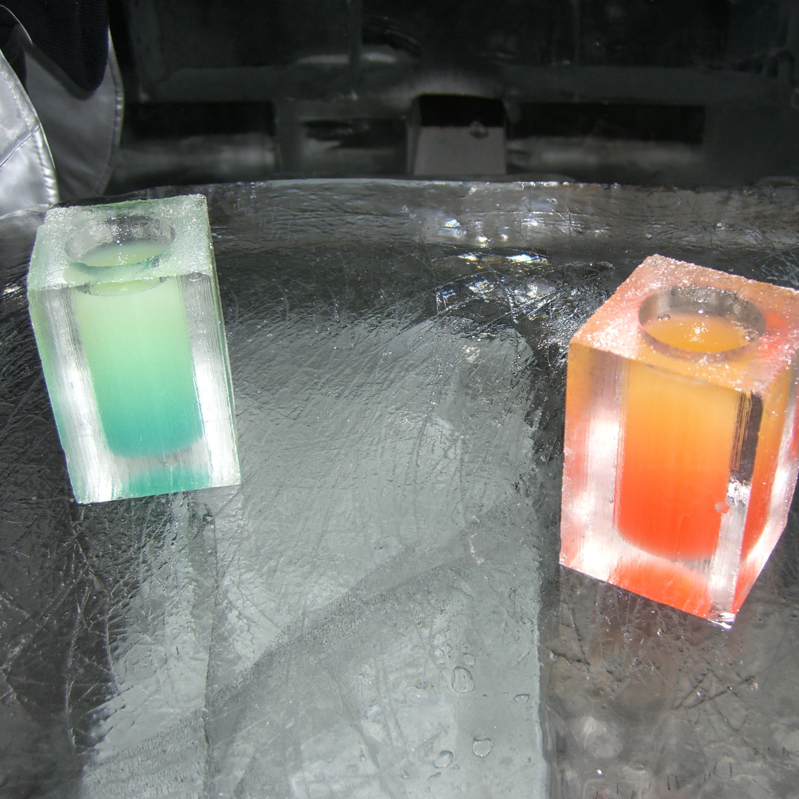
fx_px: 1175
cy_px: 399
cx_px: 448
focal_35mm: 45
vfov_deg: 37.6
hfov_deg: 37.5
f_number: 2.8
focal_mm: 7.9
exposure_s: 1/60
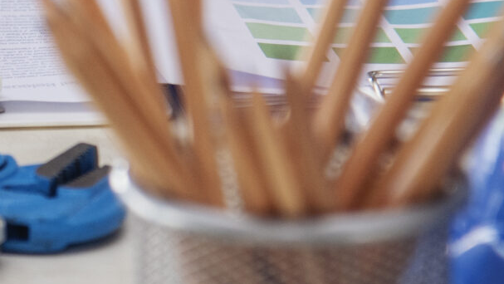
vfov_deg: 2.3
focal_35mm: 530
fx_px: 7086
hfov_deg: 4.1
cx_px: -213
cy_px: 115
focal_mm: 120
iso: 320
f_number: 4.5
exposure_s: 1/200
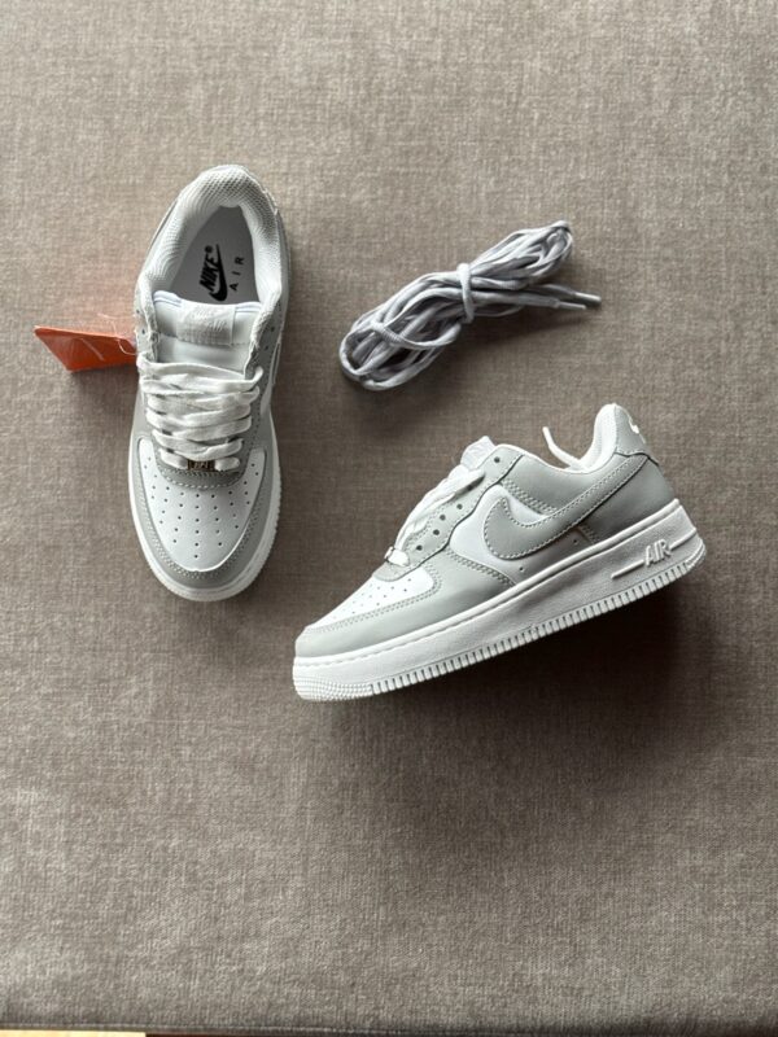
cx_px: 389
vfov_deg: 39.7
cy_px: 518
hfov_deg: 30.3
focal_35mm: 48
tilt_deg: -83.6
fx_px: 1438
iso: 100
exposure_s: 1/65
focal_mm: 6.76
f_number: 1.78
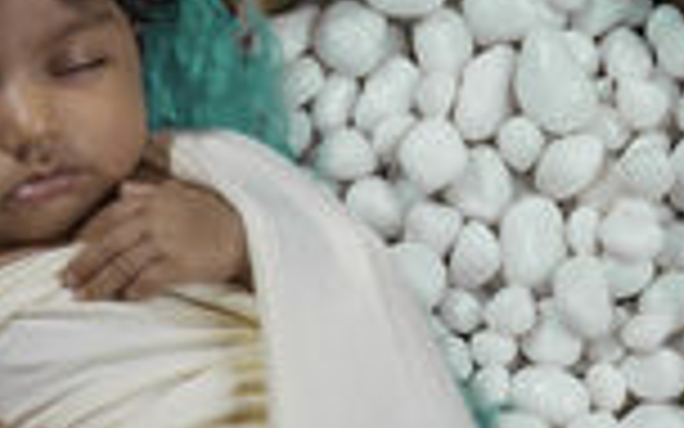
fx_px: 2181
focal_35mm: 117
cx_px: 122
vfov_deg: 11.0
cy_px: 505
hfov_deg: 17.7
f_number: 5.6
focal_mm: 29
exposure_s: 1/250
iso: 400
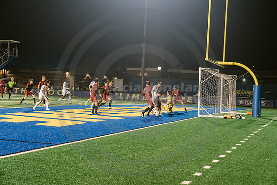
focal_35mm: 70
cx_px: 138
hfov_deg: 28.8
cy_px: 92
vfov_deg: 19.5
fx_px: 539
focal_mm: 70
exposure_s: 1/200
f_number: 4.5
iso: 2500
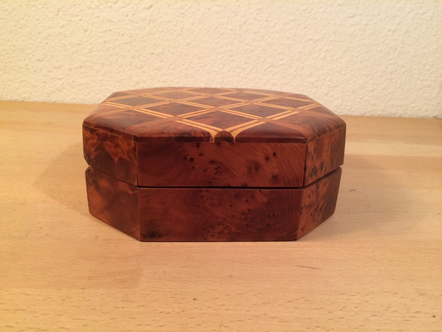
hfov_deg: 61.7
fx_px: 370
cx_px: 221
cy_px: 166
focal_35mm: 29
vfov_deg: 48.2
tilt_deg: -18.2
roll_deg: -3.1
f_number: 2.2
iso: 64
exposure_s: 1/33
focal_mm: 4.15
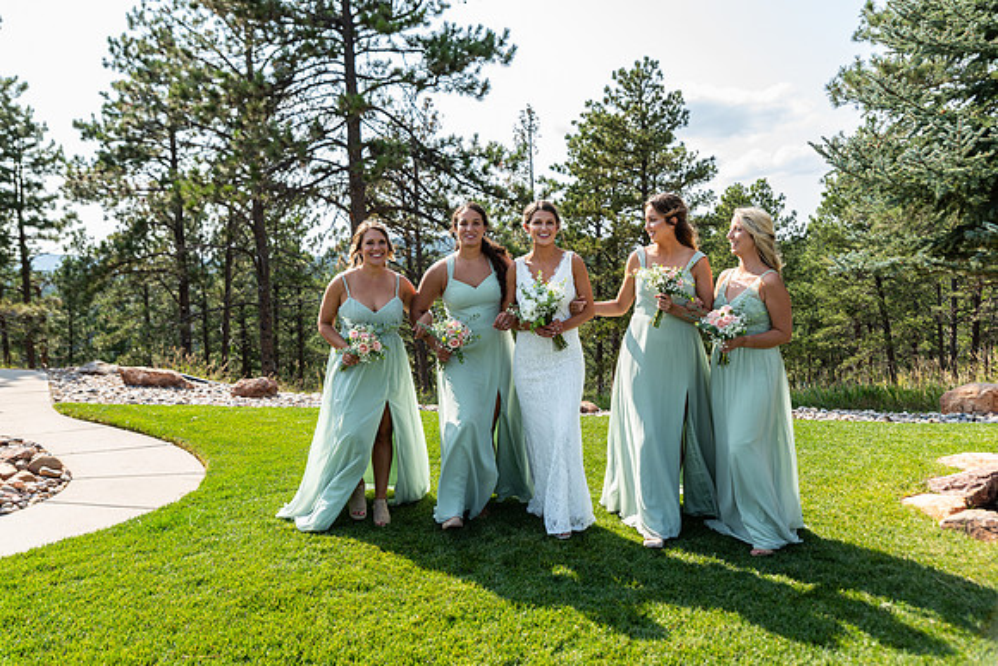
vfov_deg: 42.3
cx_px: 499
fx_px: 860
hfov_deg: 60.3
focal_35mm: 31
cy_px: 333
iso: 80
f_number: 4.5
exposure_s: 1/160
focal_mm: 31
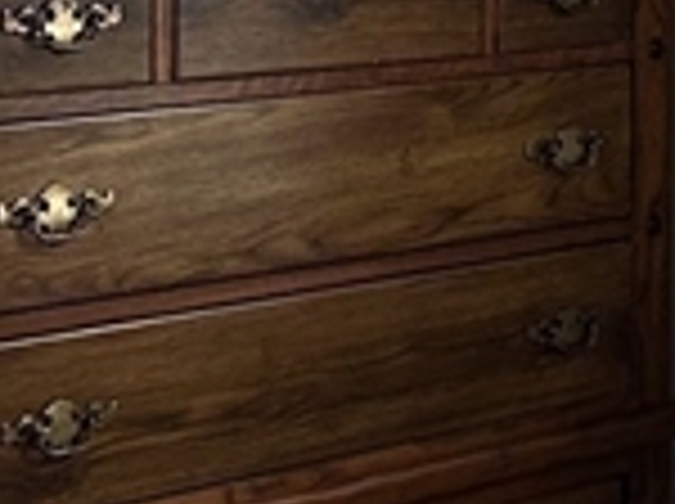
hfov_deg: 9.0
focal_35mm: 178
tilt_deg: -1.6
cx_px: 2034
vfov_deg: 8.2
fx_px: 3465
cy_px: -144
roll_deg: -1.0
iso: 100
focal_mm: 5.7
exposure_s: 1/120
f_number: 1.5
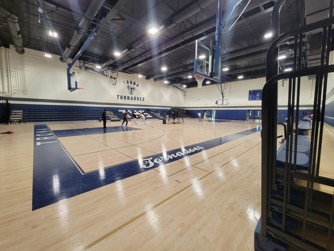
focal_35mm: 13
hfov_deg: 106.2
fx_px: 125
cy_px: 126
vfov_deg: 89.9
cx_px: 167
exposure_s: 1/59
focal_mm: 2.2
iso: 250
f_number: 2.2
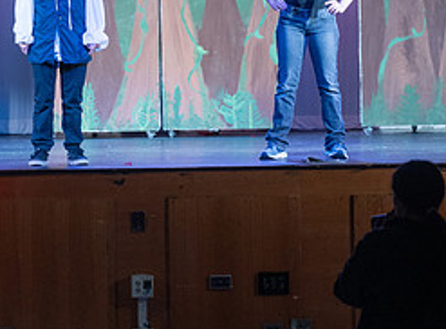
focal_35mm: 219
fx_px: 2804
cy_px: 141
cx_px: 105
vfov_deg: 6.7
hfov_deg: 9.1
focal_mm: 77
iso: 720
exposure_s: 1/250
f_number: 2.8
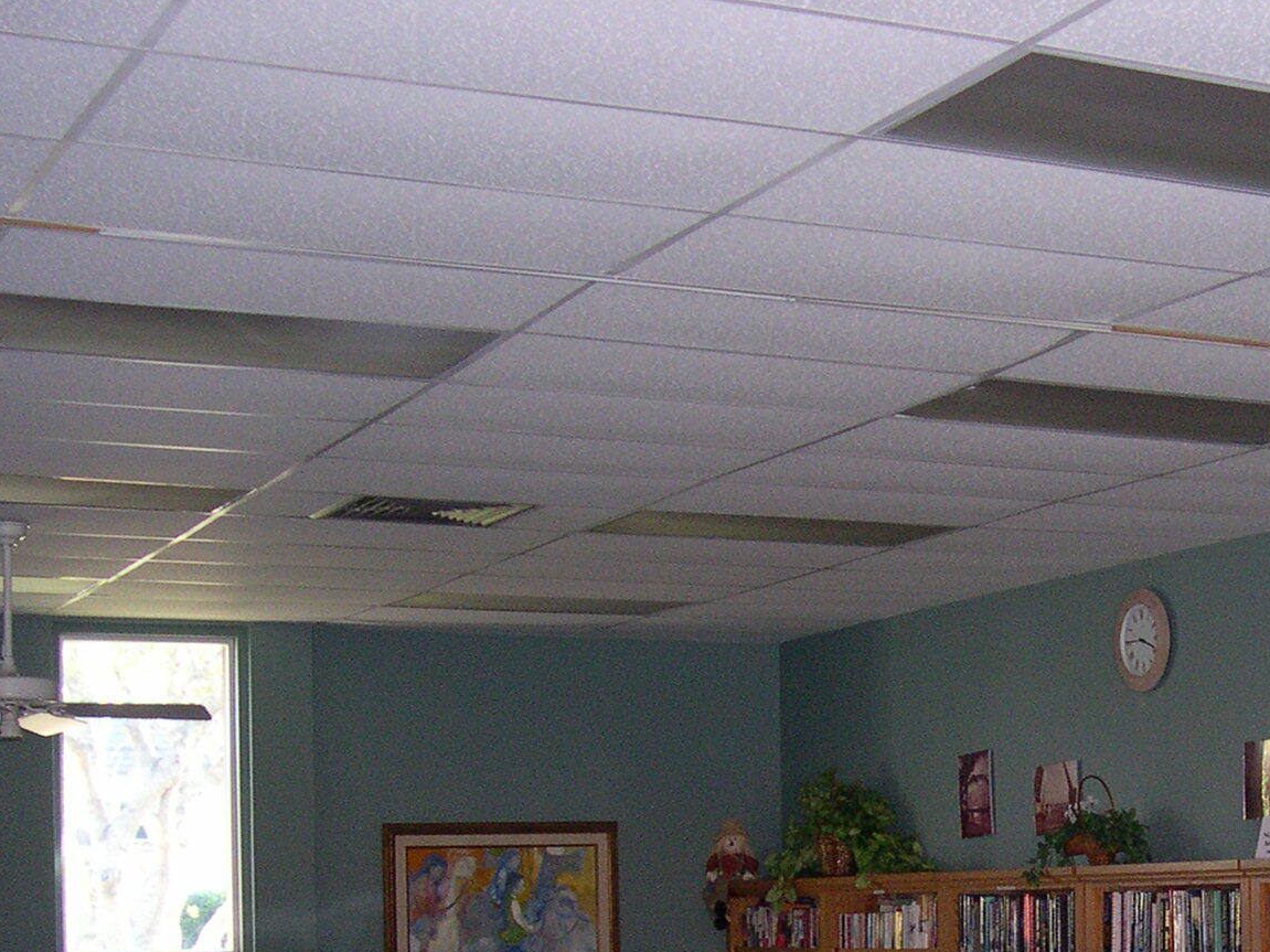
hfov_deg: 25.3
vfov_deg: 19.1
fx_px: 2751
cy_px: 938
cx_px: 1122
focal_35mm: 75
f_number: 2.8
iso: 280
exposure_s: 1/60
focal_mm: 8
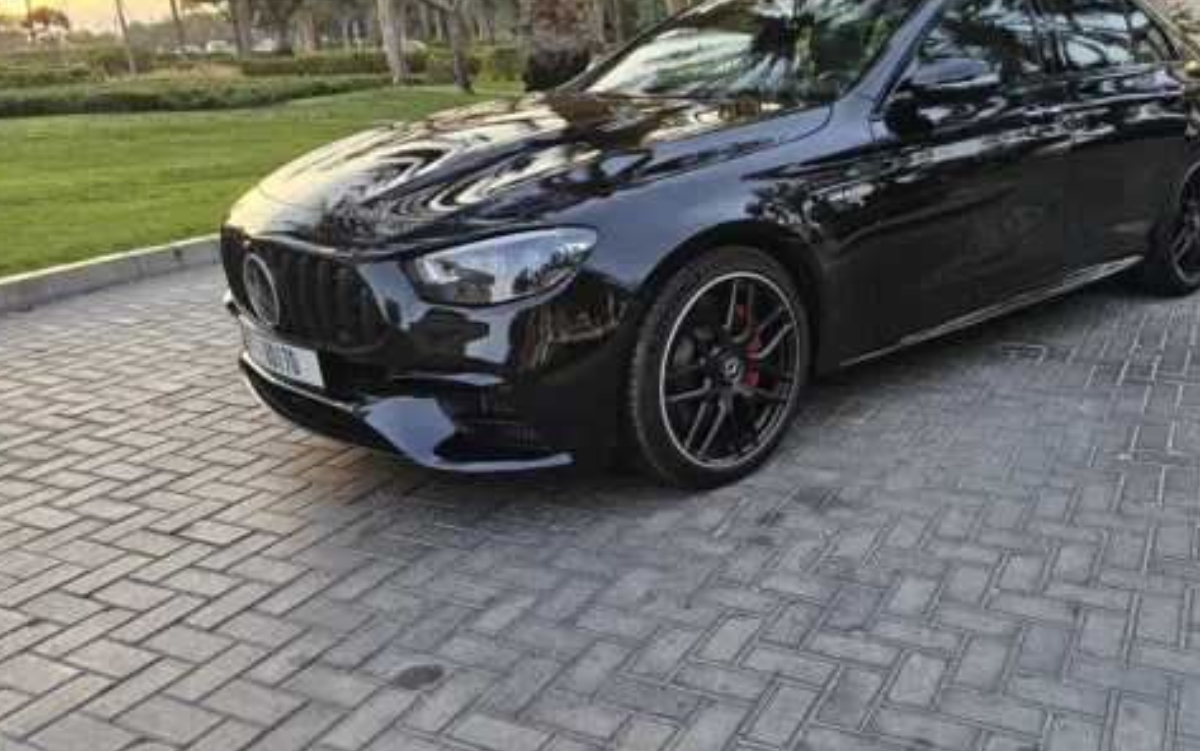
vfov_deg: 38.3
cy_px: 345
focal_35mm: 33
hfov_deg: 57.5
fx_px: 1080
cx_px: 738
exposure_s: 1/100
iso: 160
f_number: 1.7
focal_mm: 6.3
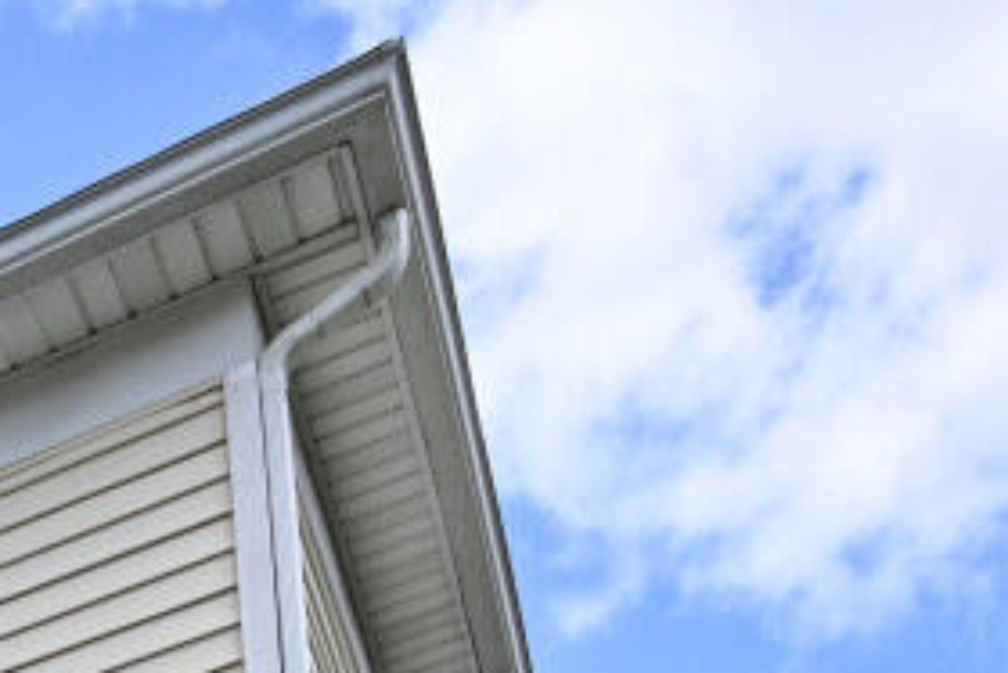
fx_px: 2101
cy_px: 1749
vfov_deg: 12.7
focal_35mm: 75
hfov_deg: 20.3
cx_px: -745
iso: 100
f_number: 6.3
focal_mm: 14
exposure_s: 1/320
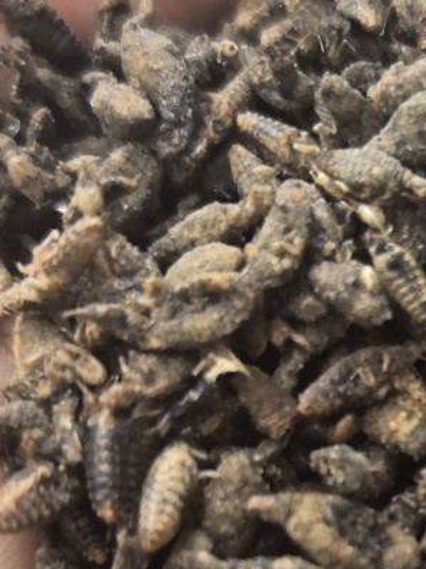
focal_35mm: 73
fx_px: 1198
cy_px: 501
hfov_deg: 19.2
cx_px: 492
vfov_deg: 25.9
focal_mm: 6.98
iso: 320
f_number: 2
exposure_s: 1/50
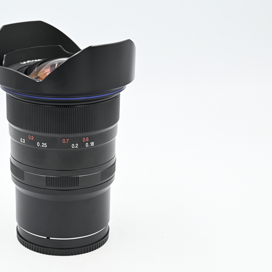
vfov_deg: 22.5
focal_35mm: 77
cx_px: 74
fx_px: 685
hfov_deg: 22.3
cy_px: 135
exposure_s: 1/20
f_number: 14
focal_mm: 60
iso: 200
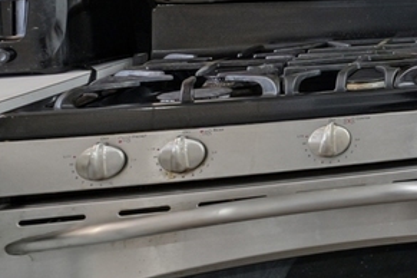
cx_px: 1137
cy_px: -80
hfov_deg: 13.0
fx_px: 903
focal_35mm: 78
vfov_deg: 16.6
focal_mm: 14
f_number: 4
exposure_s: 1/80
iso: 800
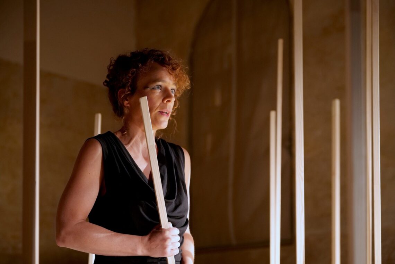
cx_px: 198
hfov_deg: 35.6
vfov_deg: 24.2
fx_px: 614
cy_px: 132
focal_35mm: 56
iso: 4000
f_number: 2.8
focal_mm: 56
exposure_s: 1/100
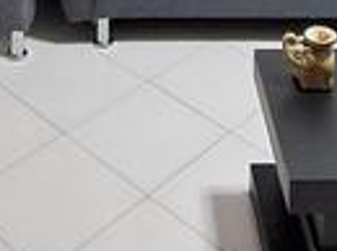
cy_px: -316
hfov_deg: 24.8
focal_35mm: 79
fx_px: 768
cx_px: 179
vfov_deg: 14.1
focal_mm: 1.64
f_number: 2.2
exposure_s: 1/24
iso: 320
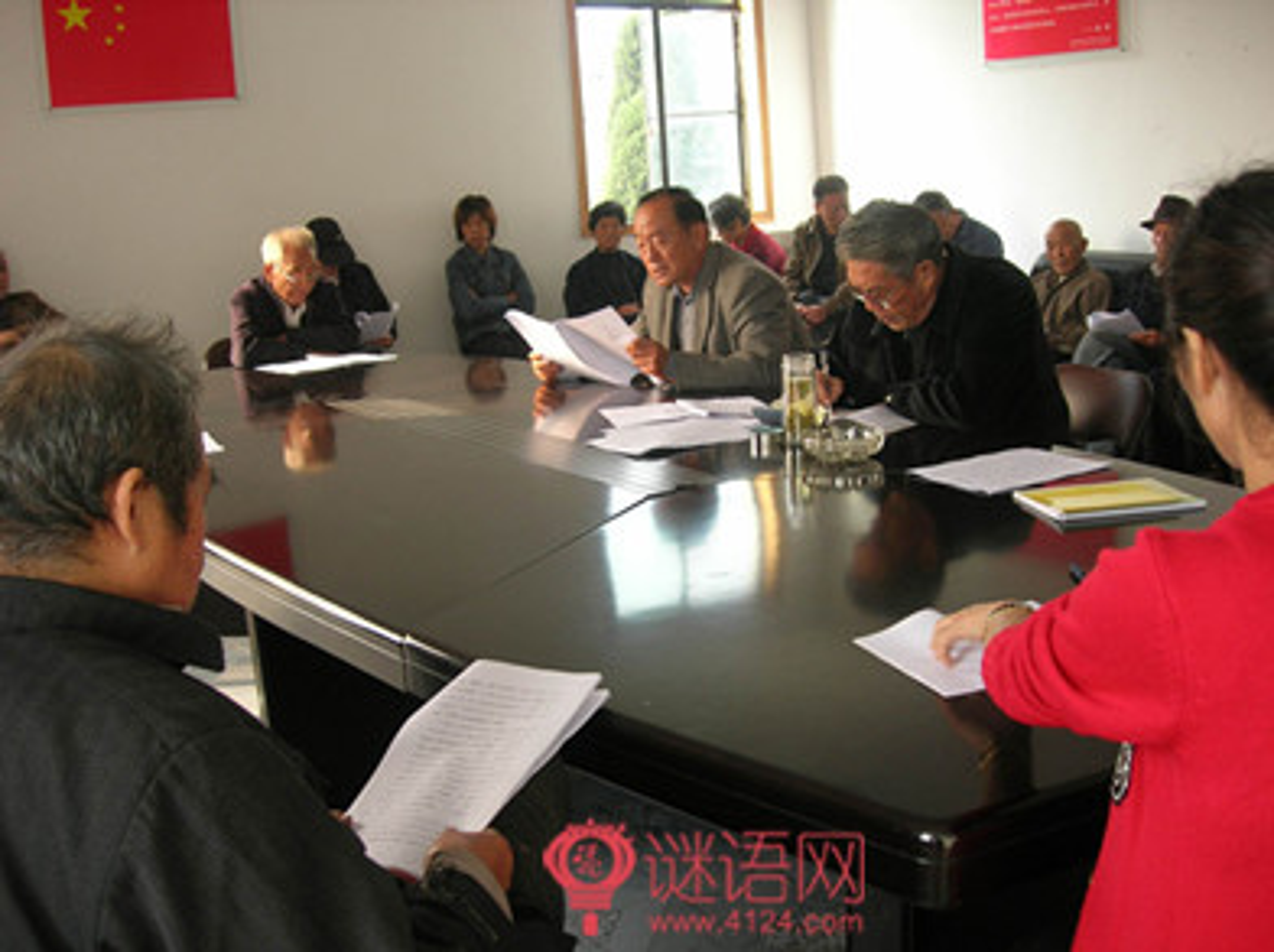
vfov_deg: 37.6
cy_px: 476
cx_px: 637
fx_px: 1397
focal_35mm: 38
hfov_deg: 49.0
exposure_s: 1/67.3
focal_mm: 7.8
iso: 64
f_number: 2.8
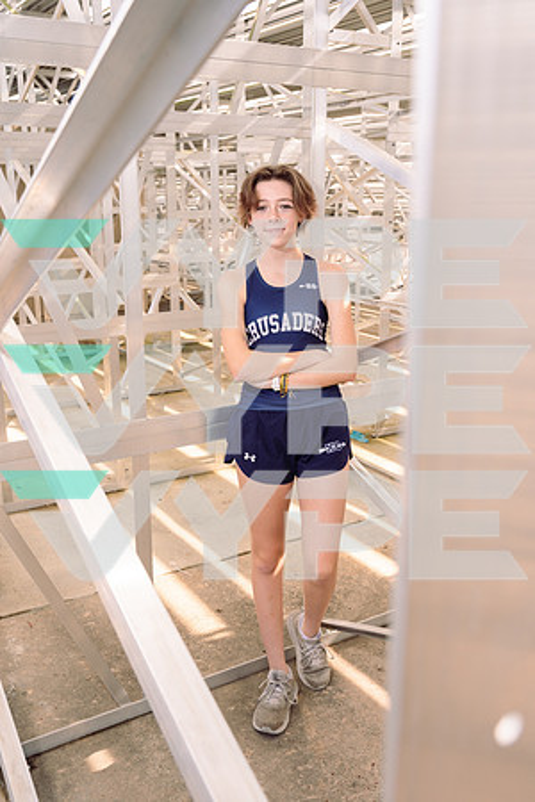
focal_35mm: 35
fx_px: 780
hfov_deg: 37.9
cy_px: 401
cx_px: 268
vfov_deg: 54.4
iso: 640
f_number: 8
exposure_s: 1/250
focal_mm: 35
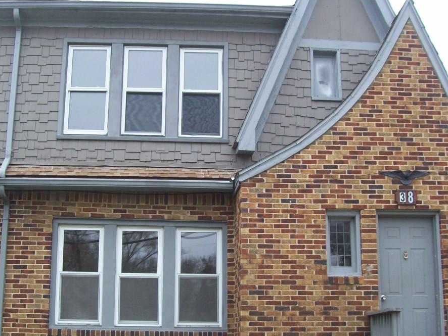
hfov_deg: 36.8
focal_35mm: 52
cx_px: 214
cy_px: 199
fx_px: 673
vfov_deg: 28.0
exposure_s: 1/236
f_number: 2.7
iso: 80
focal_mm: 6
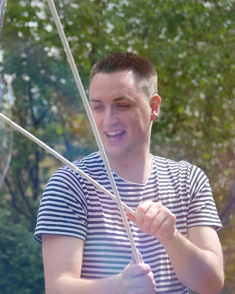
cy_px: 147
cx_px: 46
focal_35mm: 152
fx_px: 1322
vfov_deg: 12.7
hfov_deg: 10.1
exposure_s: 1/1000
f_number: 4.5
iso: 400
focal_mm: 70
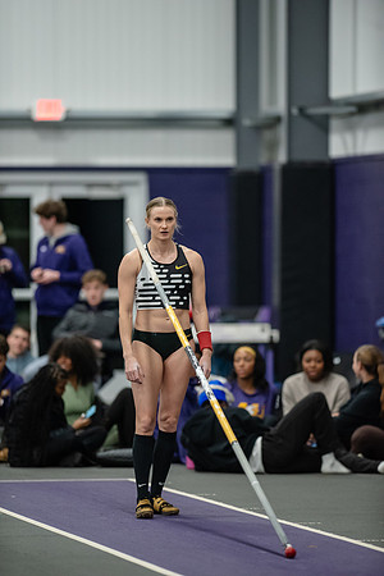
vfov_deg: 6.9
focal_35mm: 300
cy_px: 288
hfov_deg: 4.6
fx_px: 4800
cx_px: 192
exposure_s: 1/400
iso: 5000
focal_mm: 300
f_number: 2.8
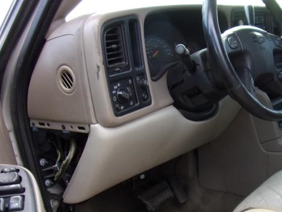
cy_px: 156
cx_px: 221
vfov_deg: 34.5
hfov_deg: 43.8
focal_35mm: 41
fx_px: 334
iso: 101
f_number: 3.3
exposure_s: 1/34
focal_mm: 4.3
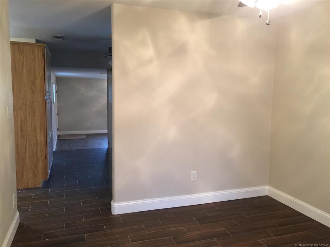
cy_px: 124
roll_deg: -0.8
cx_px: 165
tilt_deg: -6.3
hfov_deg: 61.7
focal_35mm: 29
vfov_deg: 48.2
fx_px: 276
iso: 100
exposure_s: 1/8
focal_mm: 4.15
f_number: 2.2
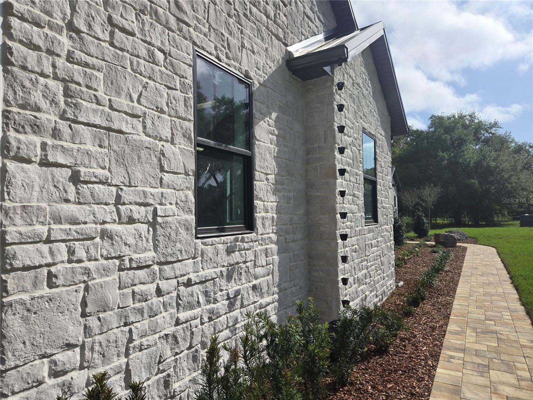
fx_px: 354
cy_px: 200
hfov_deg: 73.9
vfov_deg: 58.9
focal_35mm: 23
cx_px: 266
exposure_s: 1/3871
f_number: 1.8
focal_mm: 5.4
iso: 25
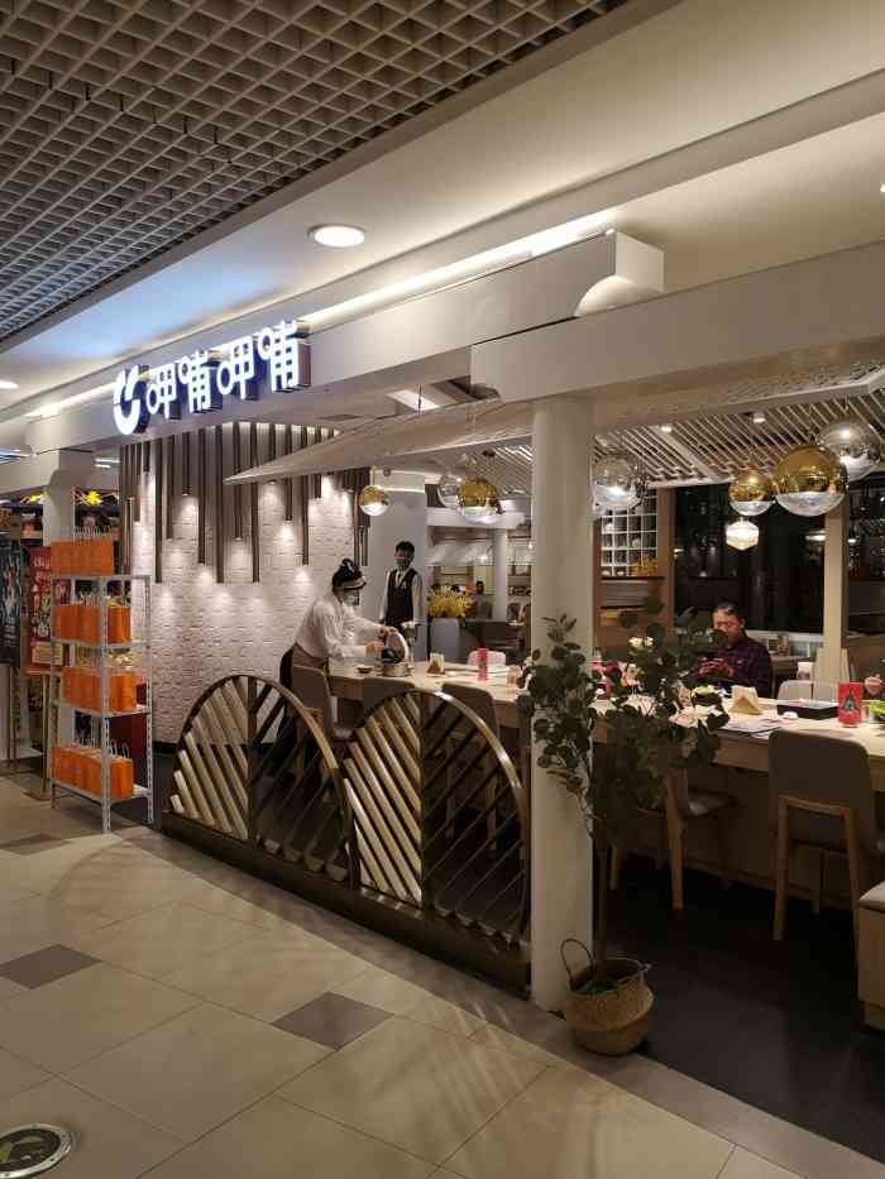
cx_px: 442
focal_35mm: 27
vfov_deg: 65.3
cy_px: 590
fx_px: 920
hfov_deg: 51.4
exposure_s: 1/100
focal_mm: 5.58
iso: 100
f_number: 1.8
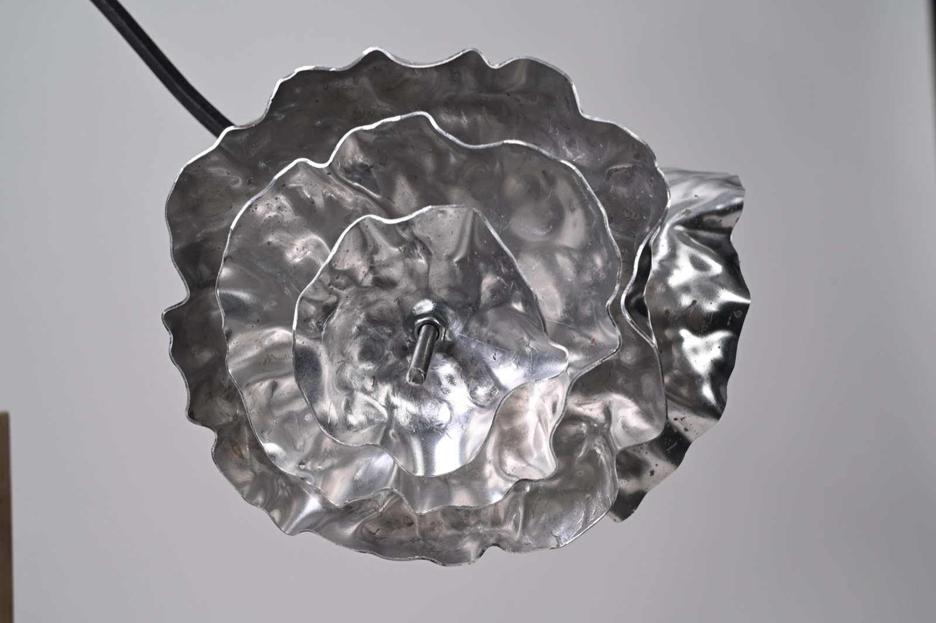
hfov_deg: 41.1
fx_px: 1247
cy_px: 312
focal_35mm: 48
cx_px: 468
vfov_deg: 28.0
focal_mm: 48
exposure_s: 1/200
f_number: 8
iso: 1000
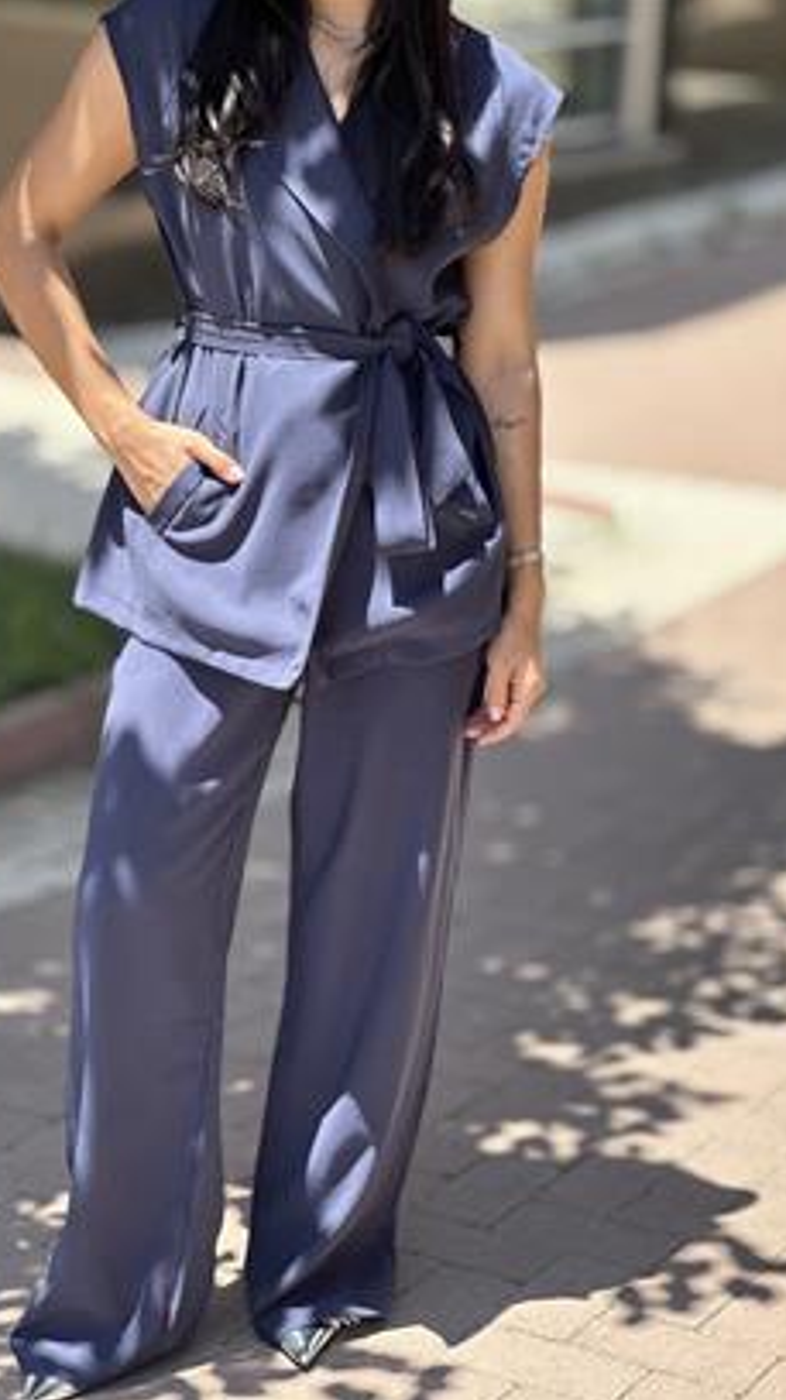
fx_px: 3155
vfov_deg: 25.0
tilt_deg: -17.7
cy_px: 702
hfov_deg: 14.2
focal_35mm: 85
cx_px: 319
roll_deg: -3.2
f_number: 2.8
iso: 40
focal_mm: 9
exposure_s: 1/165
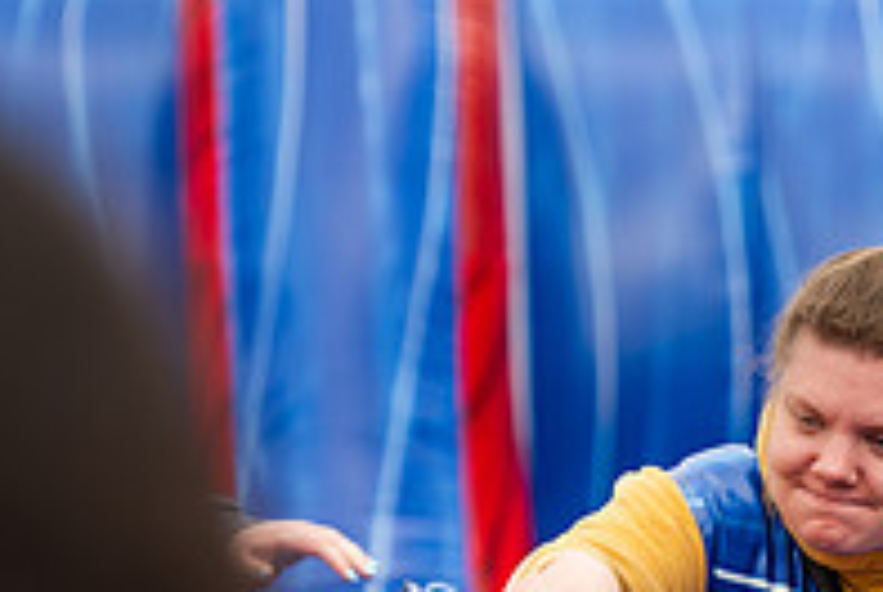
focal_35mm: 397
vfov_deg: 3.5
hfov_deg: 5.2
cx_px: 959
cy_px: 670
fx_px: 9752
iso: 125
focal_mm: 135
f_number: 3.5
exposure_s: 1/800
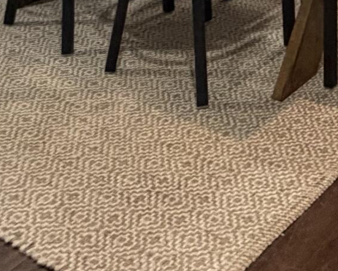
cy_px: -242
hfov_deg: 24.0
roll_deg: +0.0
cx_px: 408
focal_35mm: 72
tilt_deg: -3.8
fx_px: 721
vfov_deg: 16.9
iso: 320
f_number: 2.2
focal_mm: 2.22
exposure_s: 1/60
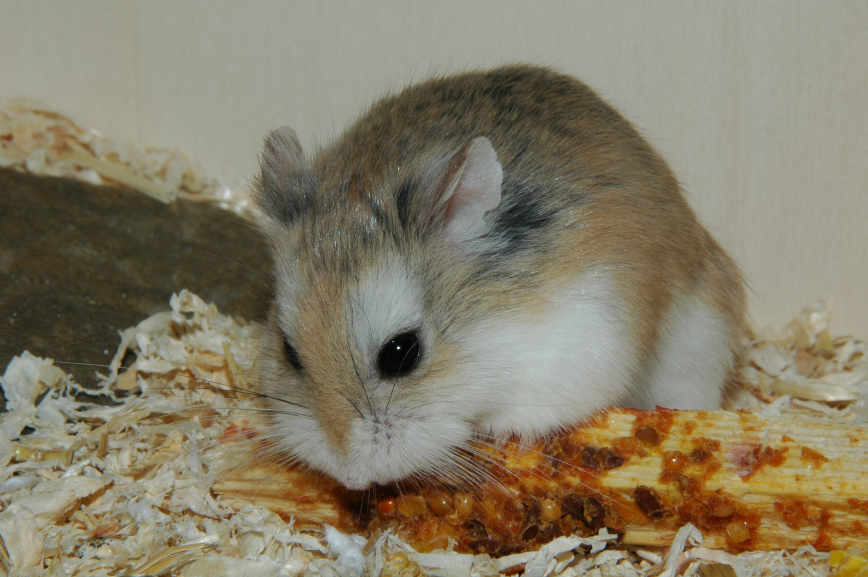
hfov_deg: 6.9
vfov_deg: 4.6
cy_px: 288
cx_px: 434
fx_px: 7227
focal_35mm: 300
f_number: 36
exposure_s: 1/60
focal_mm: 200
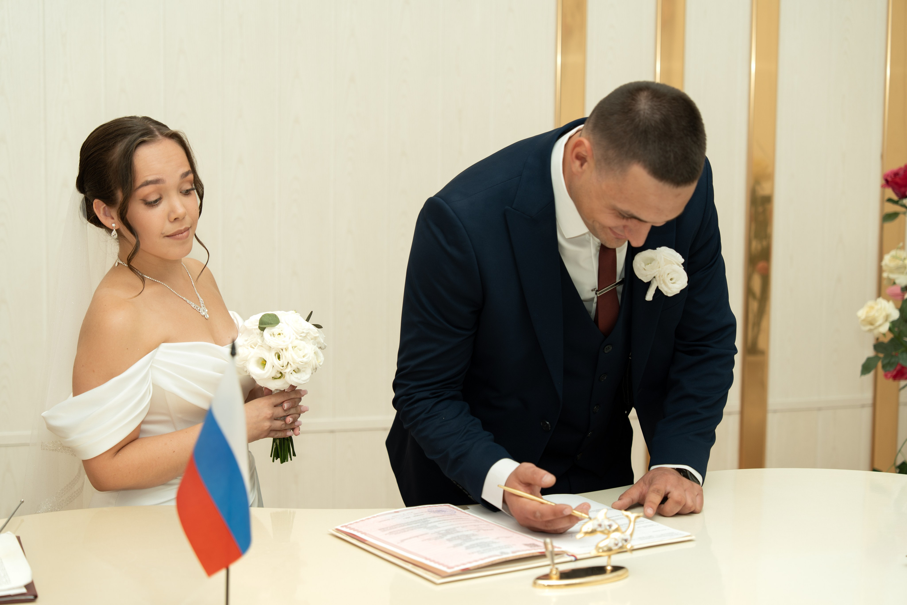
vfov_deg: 20.0
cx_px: 454
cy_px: 302
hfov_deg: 29.7
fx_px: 1713
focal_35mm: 68
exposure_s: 1/160
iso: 100
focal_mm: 68
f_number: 2.8
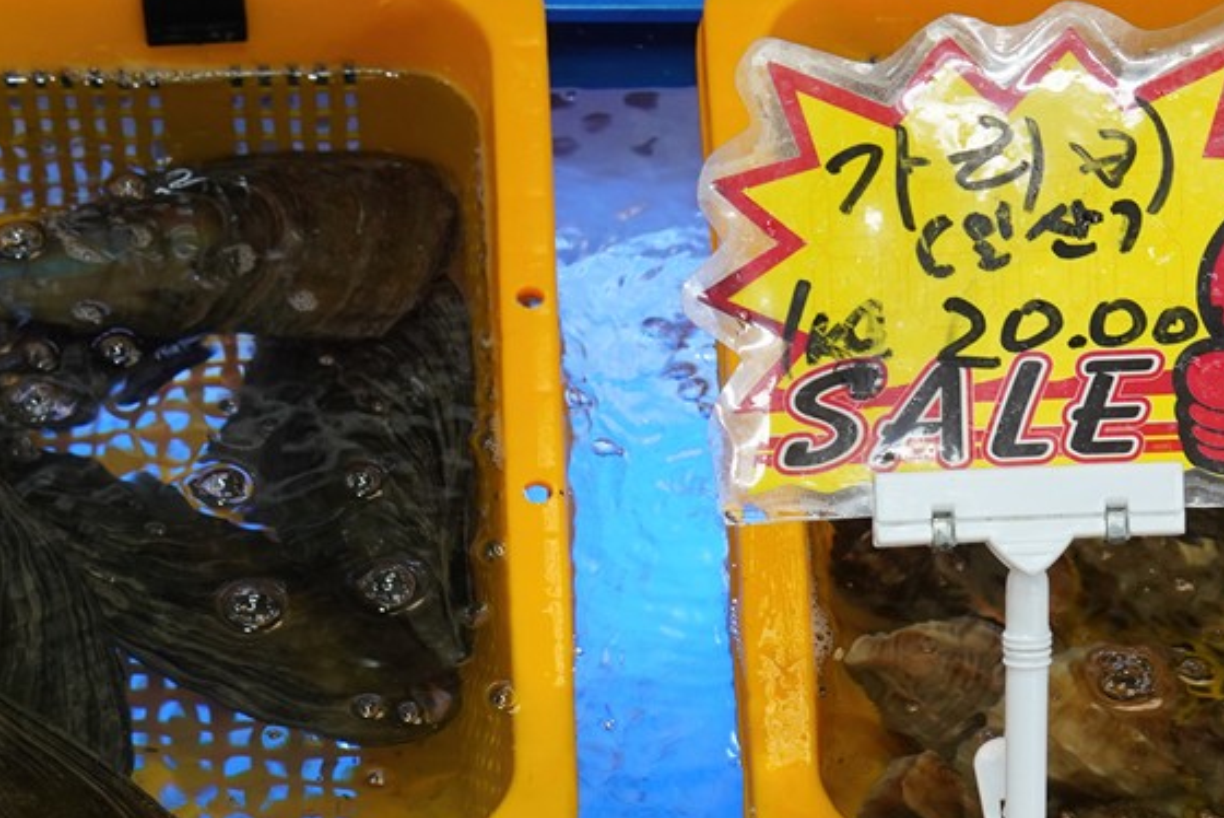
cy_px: 1039
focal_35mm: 125
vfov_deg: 10.7
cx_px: 538
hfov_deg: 16.4
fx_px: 4252
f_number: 6.3
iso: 800
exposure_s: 1/100
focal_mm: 35
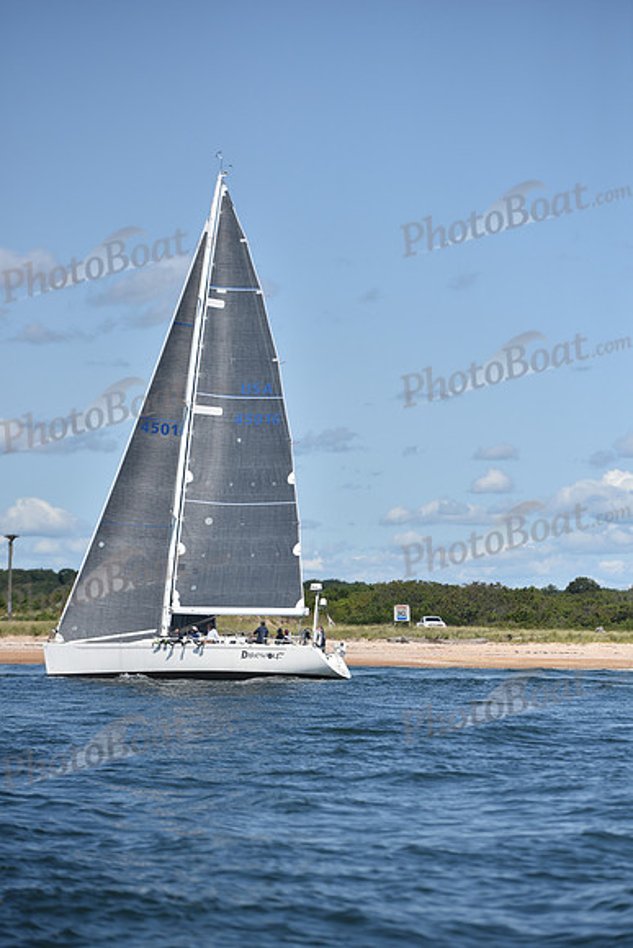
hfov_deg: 10.2
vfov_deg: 15.2
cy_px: 474
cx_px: 316
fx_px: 3558
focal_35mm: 135
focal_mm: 135
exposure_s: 1/6400
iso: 250
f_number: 4
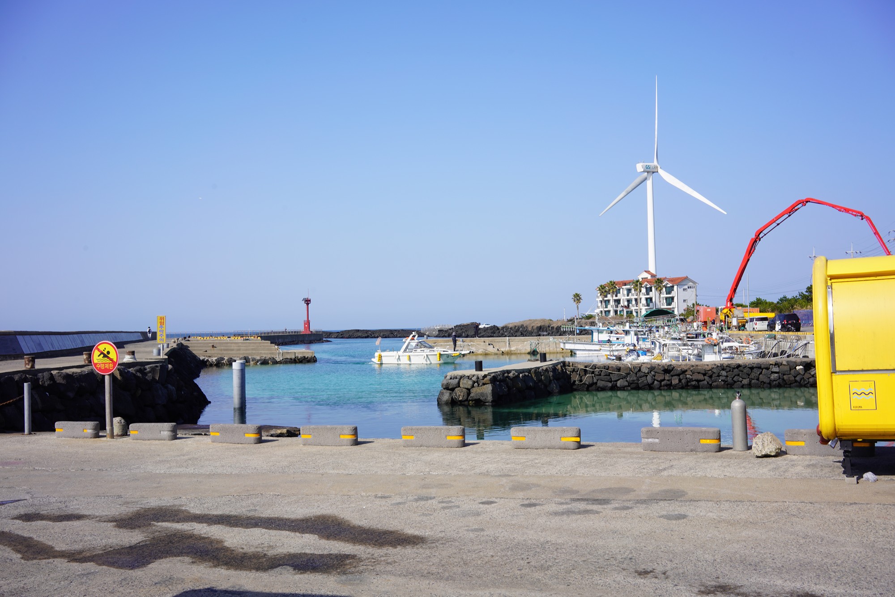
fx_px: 870
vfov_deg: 37.9
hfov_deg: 54.4
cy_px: 298
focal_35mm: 35
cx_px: 448
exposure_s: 1/100
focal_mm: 35
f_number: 13
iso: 100
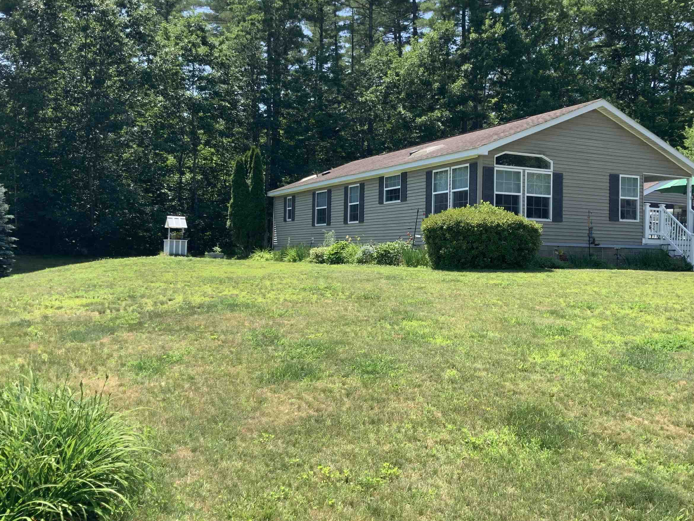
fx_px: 762
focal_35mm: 38
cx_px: 417
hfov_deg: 48.7
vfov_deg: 37.7
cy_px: 240
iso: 16
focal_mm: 3
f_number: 1.8
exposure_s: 1/869
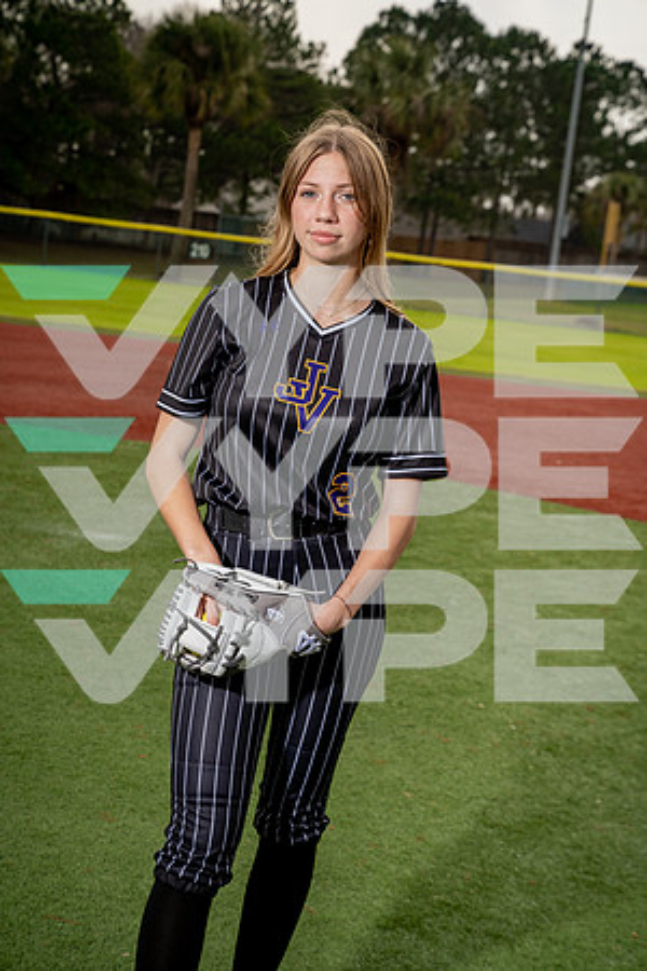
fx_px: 1887
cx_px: 324
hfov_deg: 19.5
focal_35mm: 70
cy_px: 486
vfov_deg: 28.8
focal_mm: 70
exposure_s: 1/250
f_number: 7.1
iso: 100
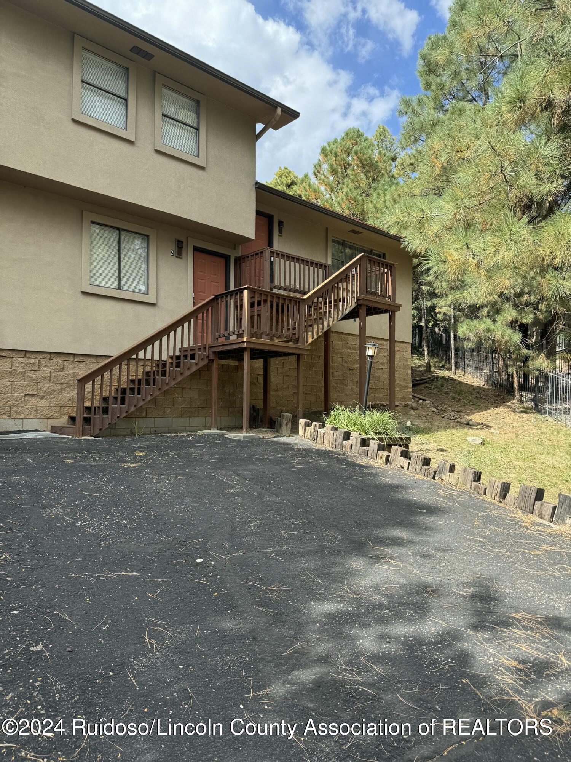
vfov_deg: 71.6
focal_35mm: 24
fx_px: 528
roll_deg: +0.2
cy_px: 381
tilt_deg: +2.1
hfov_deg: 56.8
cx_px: 286
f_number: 1.78
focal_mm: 6.76
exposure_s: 1/1285
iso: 80
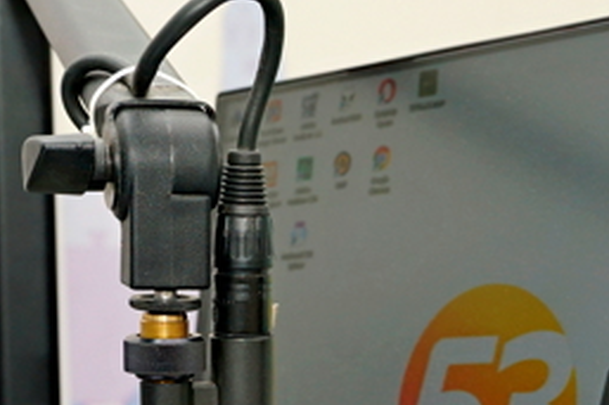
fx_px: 2079
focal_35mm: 123
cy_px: 412
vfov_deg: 11.0
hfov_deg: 16.5
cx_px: 519
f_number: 5.6
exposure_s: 1/80
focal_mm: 28
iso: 500
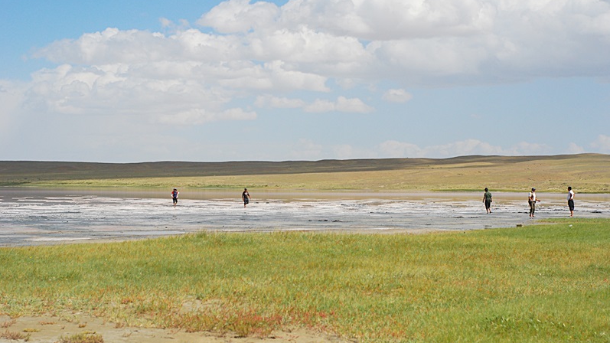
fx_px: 1278
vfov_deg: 15.3
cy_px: 154
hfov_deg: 26.9
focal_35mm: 79
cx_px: 305
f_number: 5.6
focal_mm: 50
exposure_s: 1/3200
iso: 400
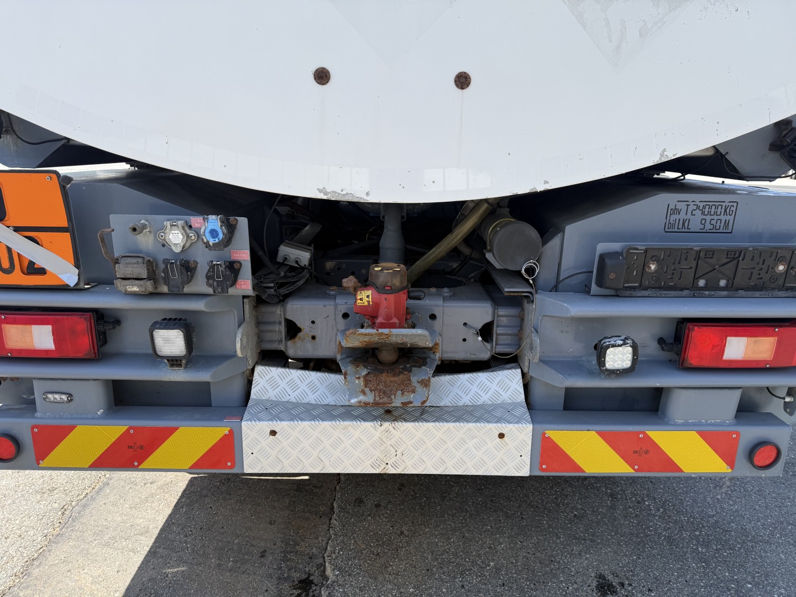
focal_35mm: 24
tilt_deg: -15.3
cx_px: 398
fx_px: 552
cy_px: 298
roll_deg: -1.6
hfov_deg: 71.6
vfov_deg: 56.8
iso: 80
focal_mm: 6.76
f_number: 1.78
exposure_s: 1/1727
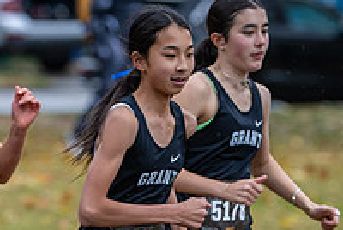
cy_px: 217
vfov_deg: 2.4
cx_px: -40
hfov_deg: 3.5
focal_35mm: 586
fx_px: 5591
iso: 360
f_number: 2.8
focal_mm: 155
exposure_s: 1/1000
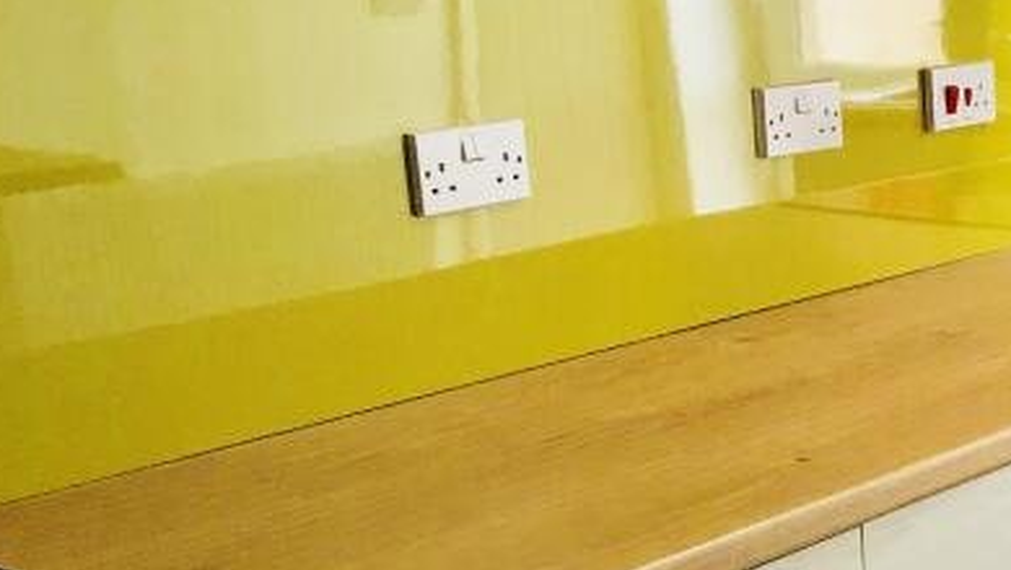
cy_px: 531
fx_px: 2146
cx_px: 1226
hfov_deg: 24.0
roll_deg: +0.7
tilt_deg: -17.9
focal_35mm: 80
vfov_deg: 14.9
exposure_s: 1/33
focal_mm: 3.99
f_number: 1.8
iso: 25
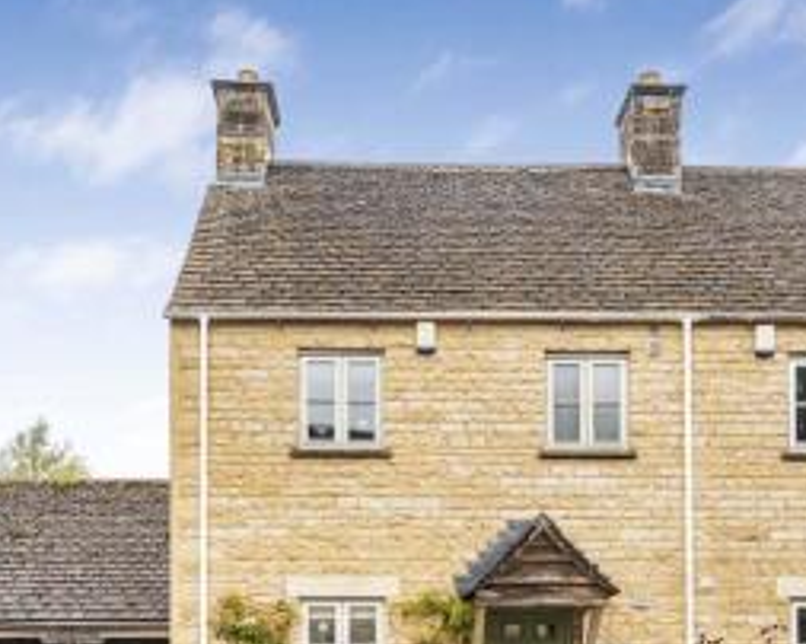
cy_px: 467
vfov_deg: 39.2
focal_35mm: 37
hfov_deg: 48.9
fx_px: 882
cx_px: 464
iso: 400
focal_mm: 21
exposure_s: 1/500
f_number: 8
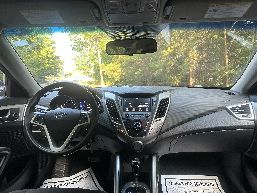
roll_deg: +0.8
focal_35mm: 24
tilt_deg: -5.6
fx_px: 178
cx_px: 128
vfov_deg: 56.8
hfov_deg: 71.6
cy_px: 96
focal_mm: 6.86
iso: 160
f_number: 1.78
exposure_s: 1/121
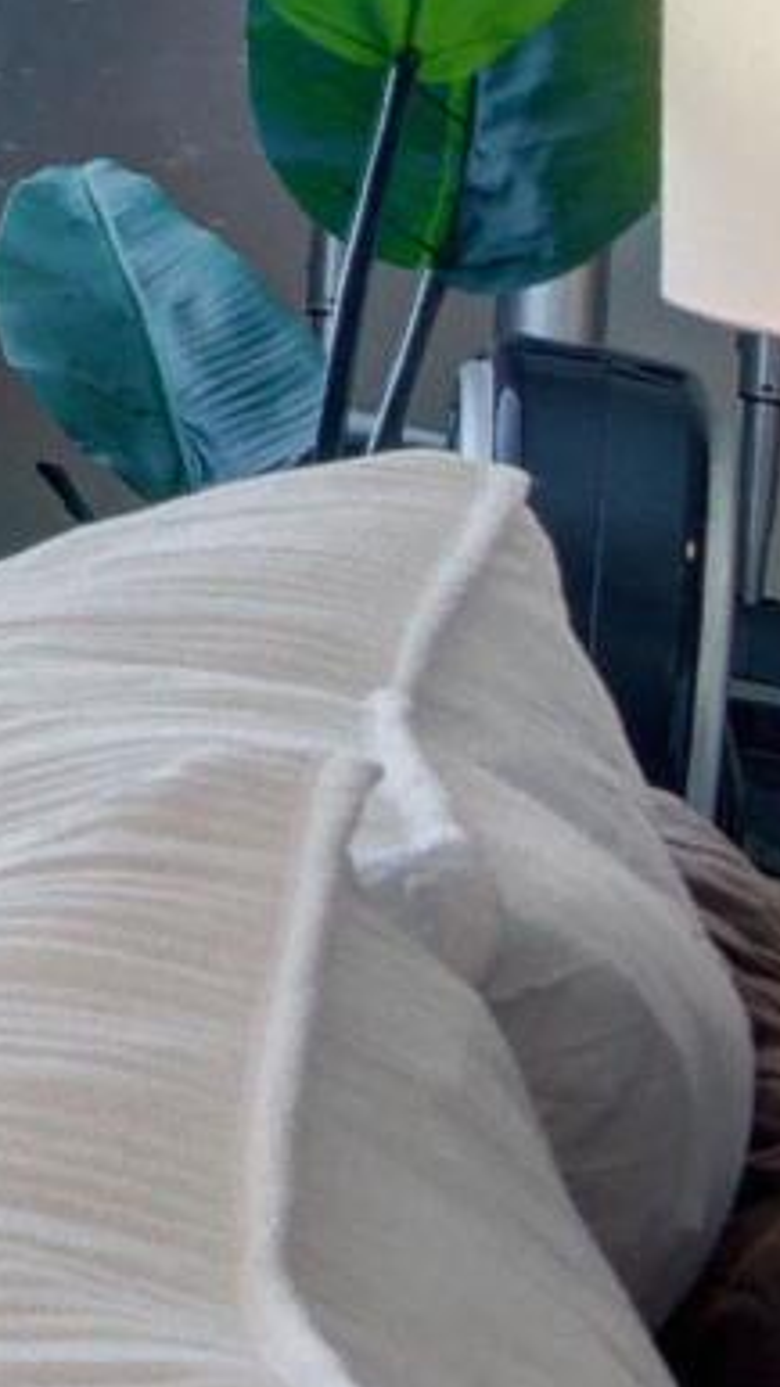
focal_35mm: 134
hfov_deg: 4.5
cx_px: -4579
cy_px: -1107
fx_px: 4931
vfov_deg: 14.2
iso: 400
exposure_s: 1/40
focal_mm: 11
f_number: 9
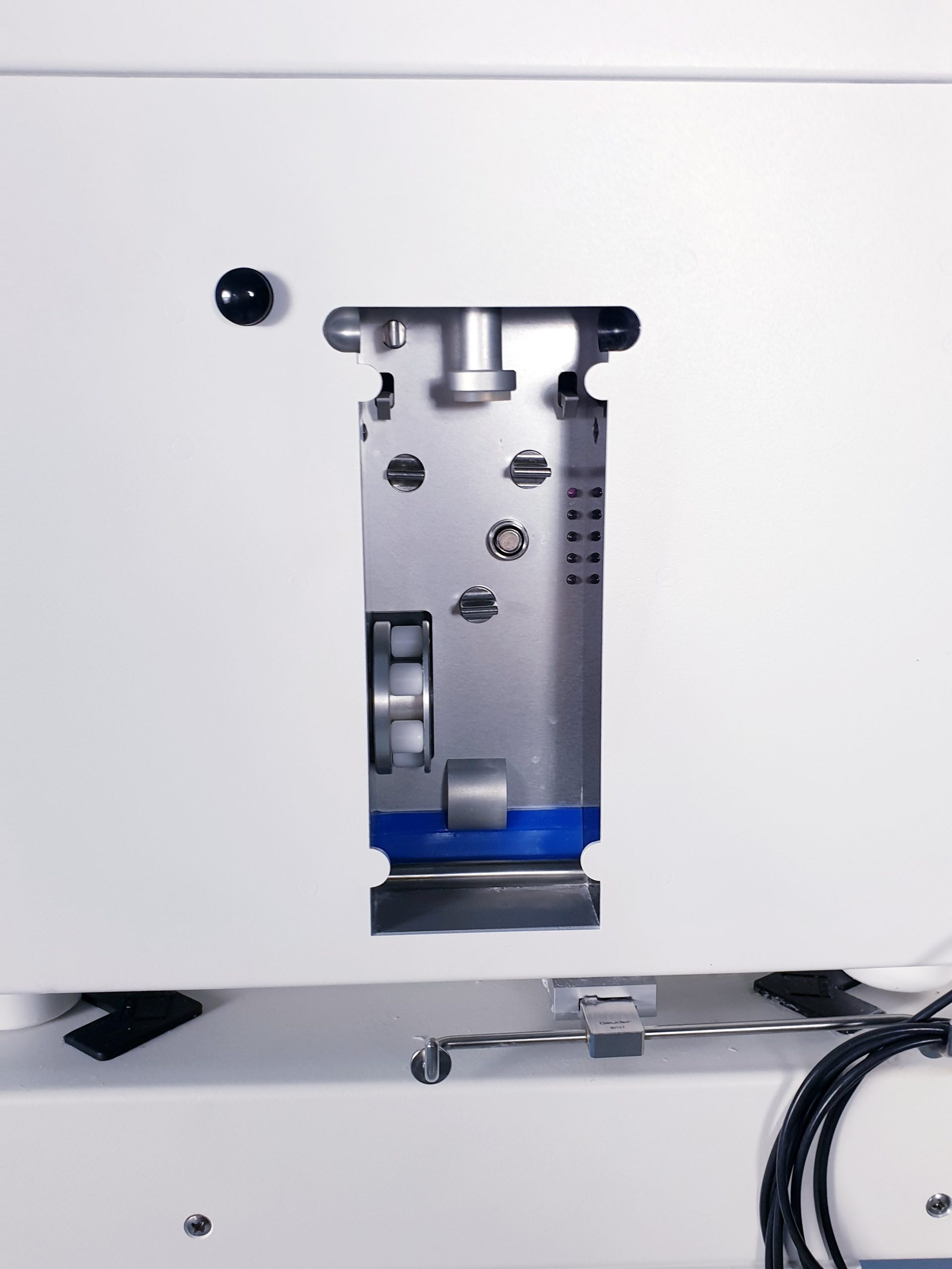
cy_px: 634
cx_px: 476
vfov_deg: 67.3
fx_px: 953
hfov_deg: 53.1
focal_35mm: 26
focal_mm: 4.3
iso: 100
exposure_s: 1/50
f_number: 2.4
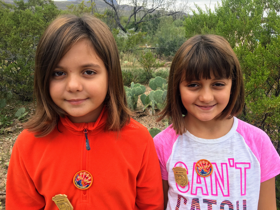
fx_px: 235
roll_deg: +0.5
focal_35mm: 29
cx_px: 140
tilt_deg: -18.5
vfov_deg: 48.2
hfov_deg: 61.7
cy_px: 105
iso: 25
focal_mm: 4.15
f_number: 2.2
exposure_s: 1/396
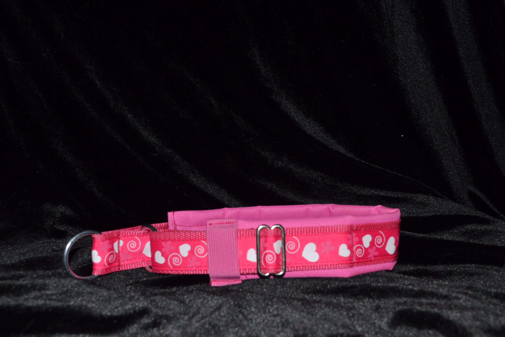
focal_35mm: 45
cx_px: 252
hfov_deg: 43.6
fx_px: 631
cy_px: 168
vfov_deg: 29.9
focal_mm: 30
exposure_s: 1/60
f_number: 8
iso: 100
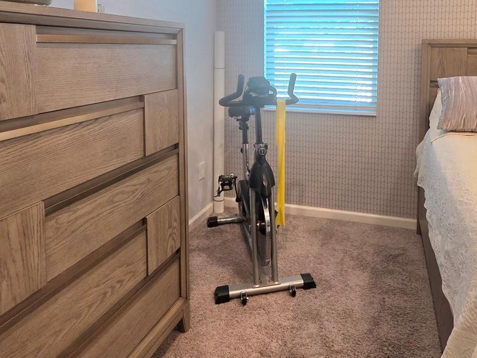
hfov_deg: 66.5
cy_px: 77
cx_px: 293
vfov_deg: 50.2
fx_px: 358
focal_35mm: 26
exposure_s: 1/120
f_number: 1.9
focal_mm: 2.2
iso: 320
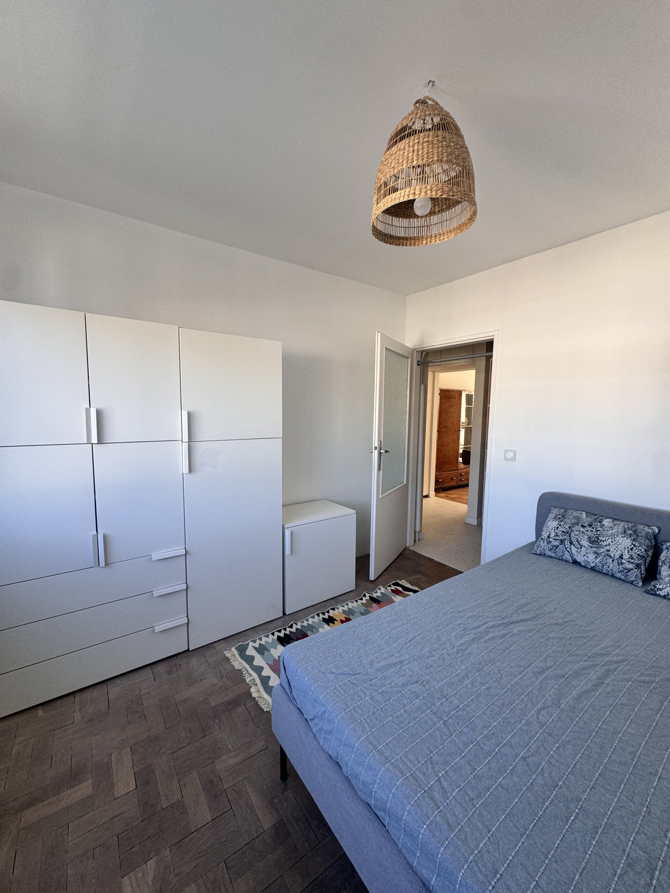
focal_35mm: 14
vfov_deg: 102.1
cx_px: 335
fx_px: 361
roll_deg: -1.3
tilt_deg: -5.8
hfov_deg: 85.7
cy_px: 446
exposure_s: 1/99
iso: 64
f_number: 2.2
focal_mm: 2.22
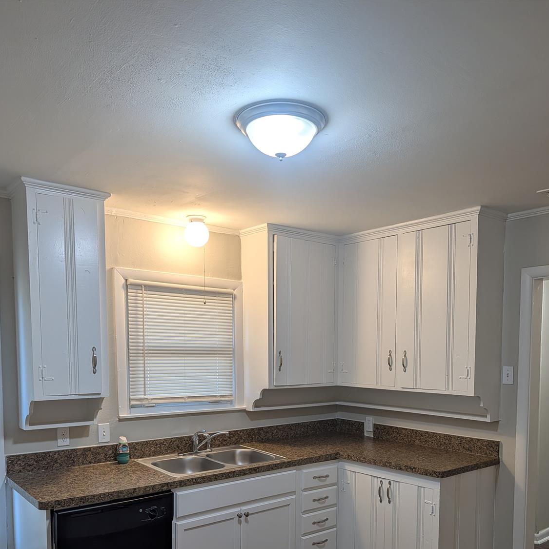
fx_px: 520
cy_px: 374
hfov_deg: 55.6
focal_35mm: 29
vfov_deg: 54.3
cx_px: 274
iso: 84
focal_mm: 6.9
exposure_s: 1/120
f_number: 1.68
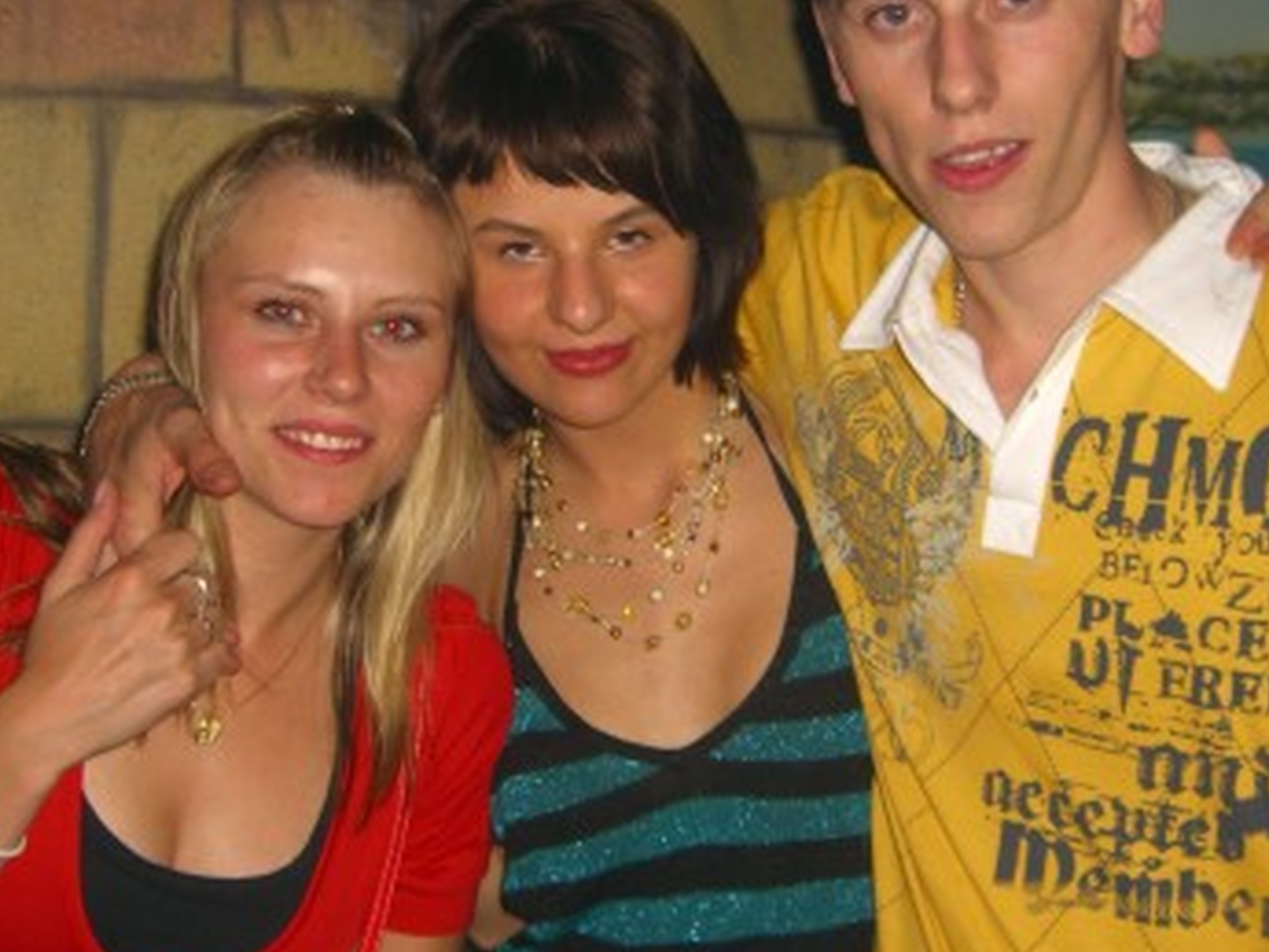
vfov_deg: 22.3
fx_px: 2420
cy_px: 412
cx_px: 636
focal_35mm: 66
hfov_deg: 29.4
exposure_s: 1/60
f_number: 2.8
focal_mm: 7.9
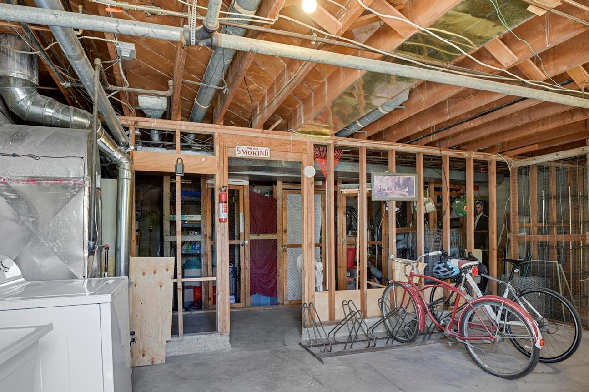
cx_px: 302
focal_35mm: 21
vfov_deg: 58.9
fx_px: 343
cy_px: 238
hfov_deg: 81.2
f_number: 8
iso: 250
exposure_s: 3
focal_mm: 17
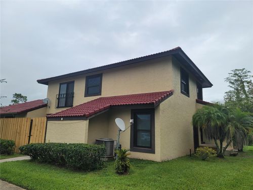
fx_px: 183
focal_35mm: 25
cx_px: 126
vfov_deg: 54.9
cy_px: 95
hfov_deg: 69.4
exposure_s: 1/1276
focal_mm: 7
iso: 20
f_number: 1.8
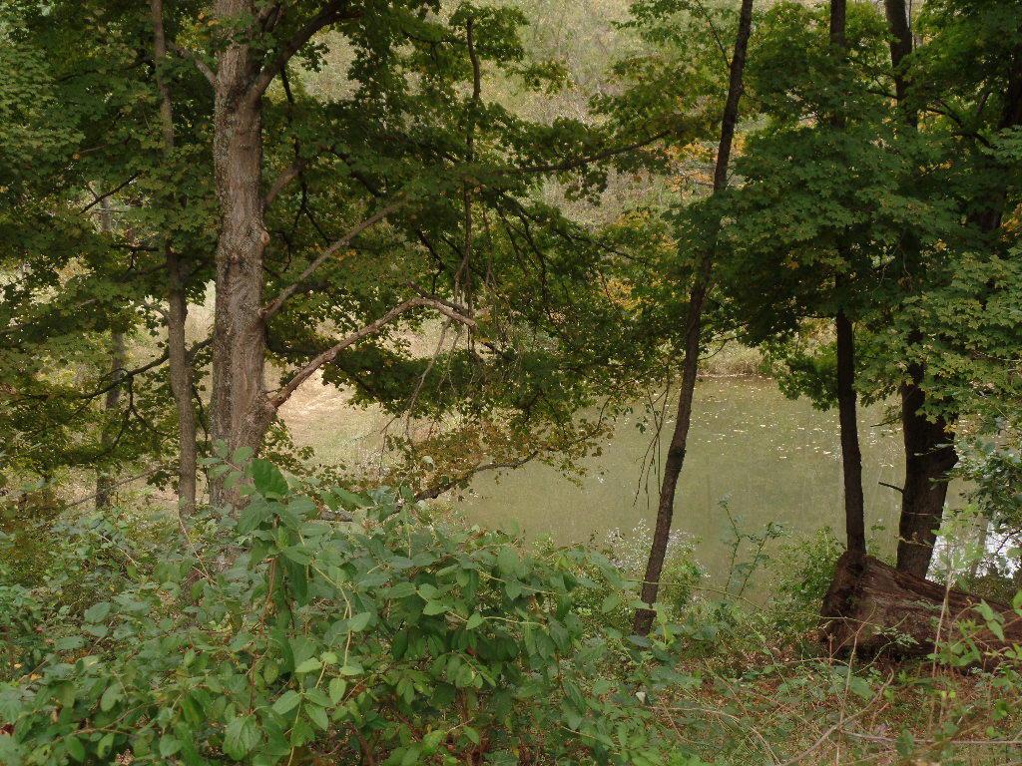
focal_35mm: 64
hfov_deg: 30.3
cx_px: 511
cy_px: 383
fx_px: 1890
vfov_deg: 22.9
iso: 80
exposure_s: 1/90
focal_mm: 11.4
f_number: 3.6
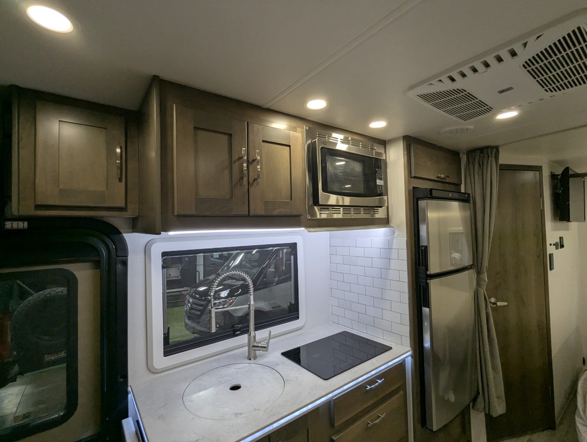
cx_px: 294
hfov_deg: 94.4
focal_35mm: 16
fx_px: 272
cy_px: 221
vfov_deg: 78.2
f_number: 2.2
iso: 150
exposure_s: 1/143
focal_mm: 2.35
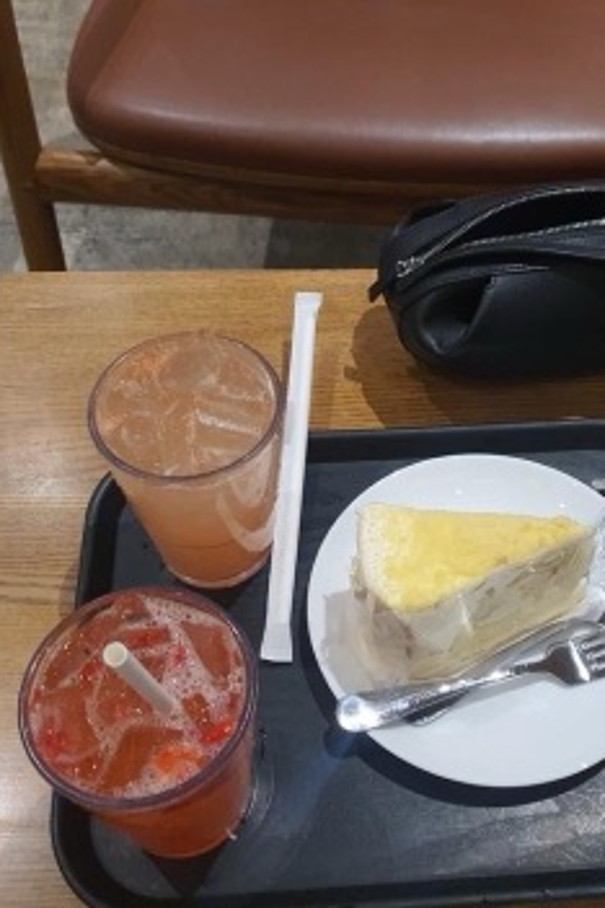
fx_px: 933
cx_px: 390
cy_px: 463
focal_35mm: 37
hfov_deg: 35.7
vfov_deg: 51.9
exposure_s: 1/40
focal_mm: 4.3
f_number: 1.5
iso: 500
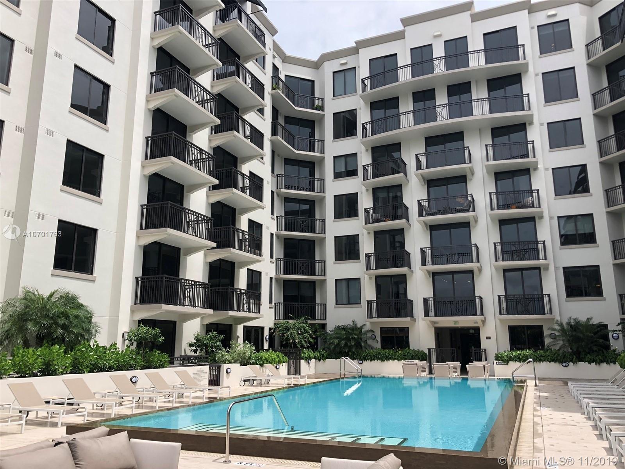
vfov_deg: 49.7
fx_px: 506
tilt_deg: +12.0
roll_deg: -0.5
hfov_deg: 63.4
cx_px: 312
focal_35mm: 28
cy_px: 234
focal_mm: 3.99
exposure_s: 1/1845
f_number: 1.8
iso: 20
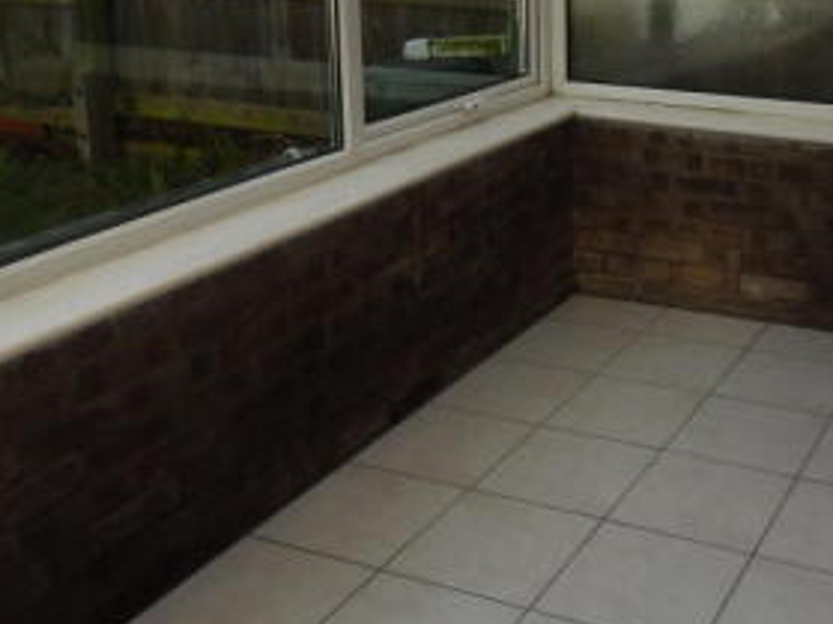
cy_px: 118
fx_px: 1155
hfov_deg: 38.3
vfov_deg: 29.5
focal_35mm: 48
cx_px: 655
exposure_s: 1/640
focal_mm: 4
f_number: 3
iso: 125
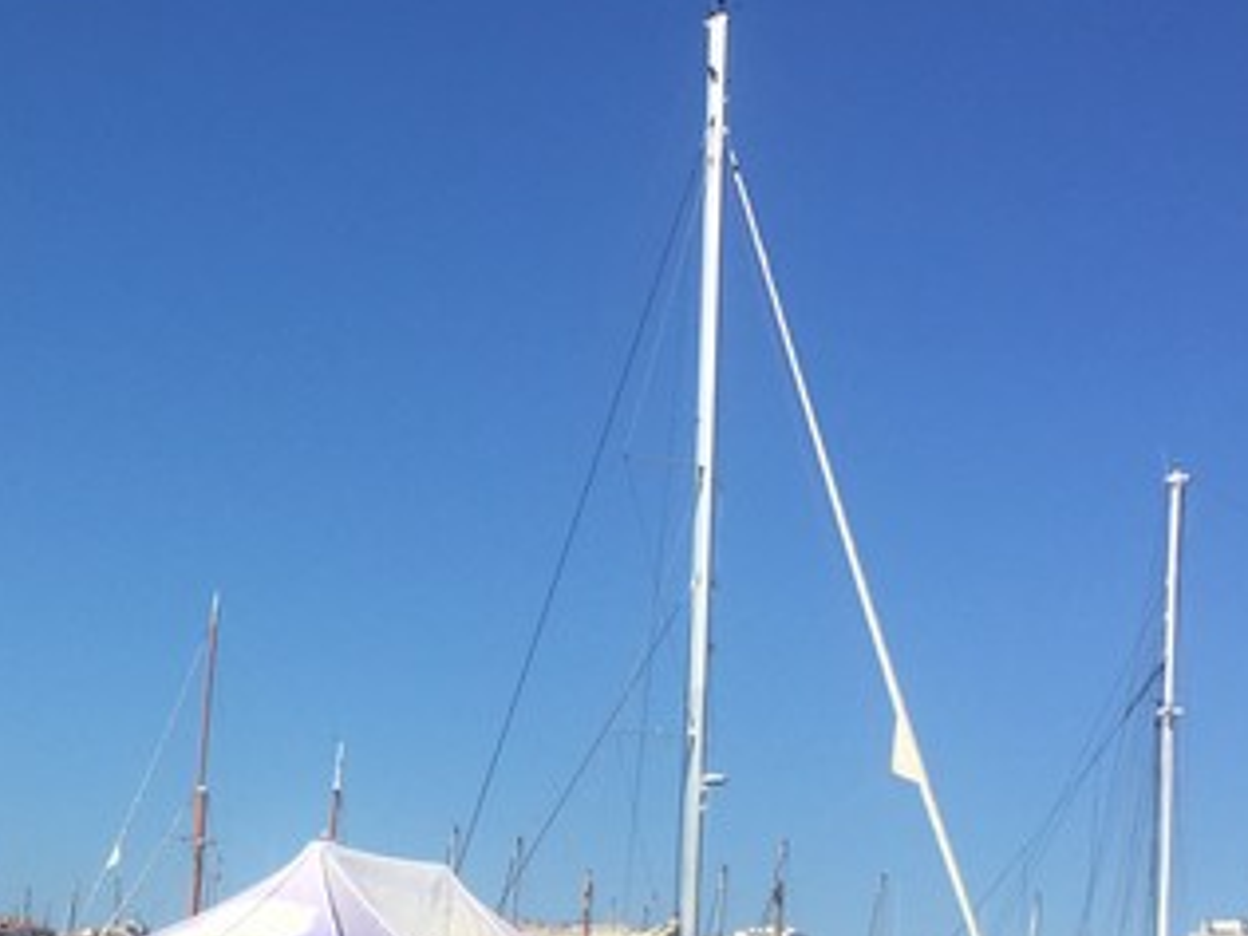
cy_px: 968
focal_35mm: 75
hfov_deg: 25.2
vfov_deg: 19.0
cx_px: 130
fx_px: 2704
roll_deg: -5.0
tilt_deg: +3.8
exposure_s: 1/2326
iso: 32
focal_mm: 4.15
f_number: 2.2
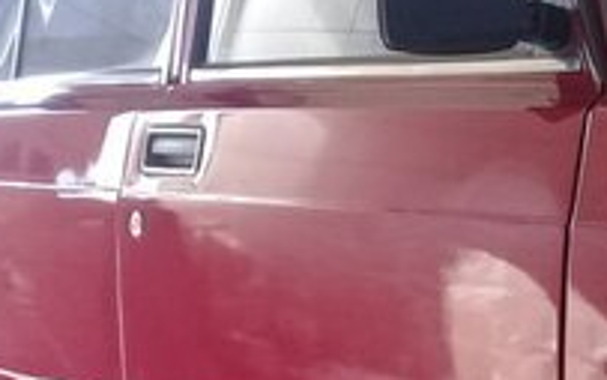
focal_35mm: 107
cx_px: 419
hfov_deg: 19.4
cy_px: 582
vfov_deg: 11.7
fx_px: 1771
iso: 100
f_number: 2.2
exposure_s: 1/100
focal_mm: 3.3
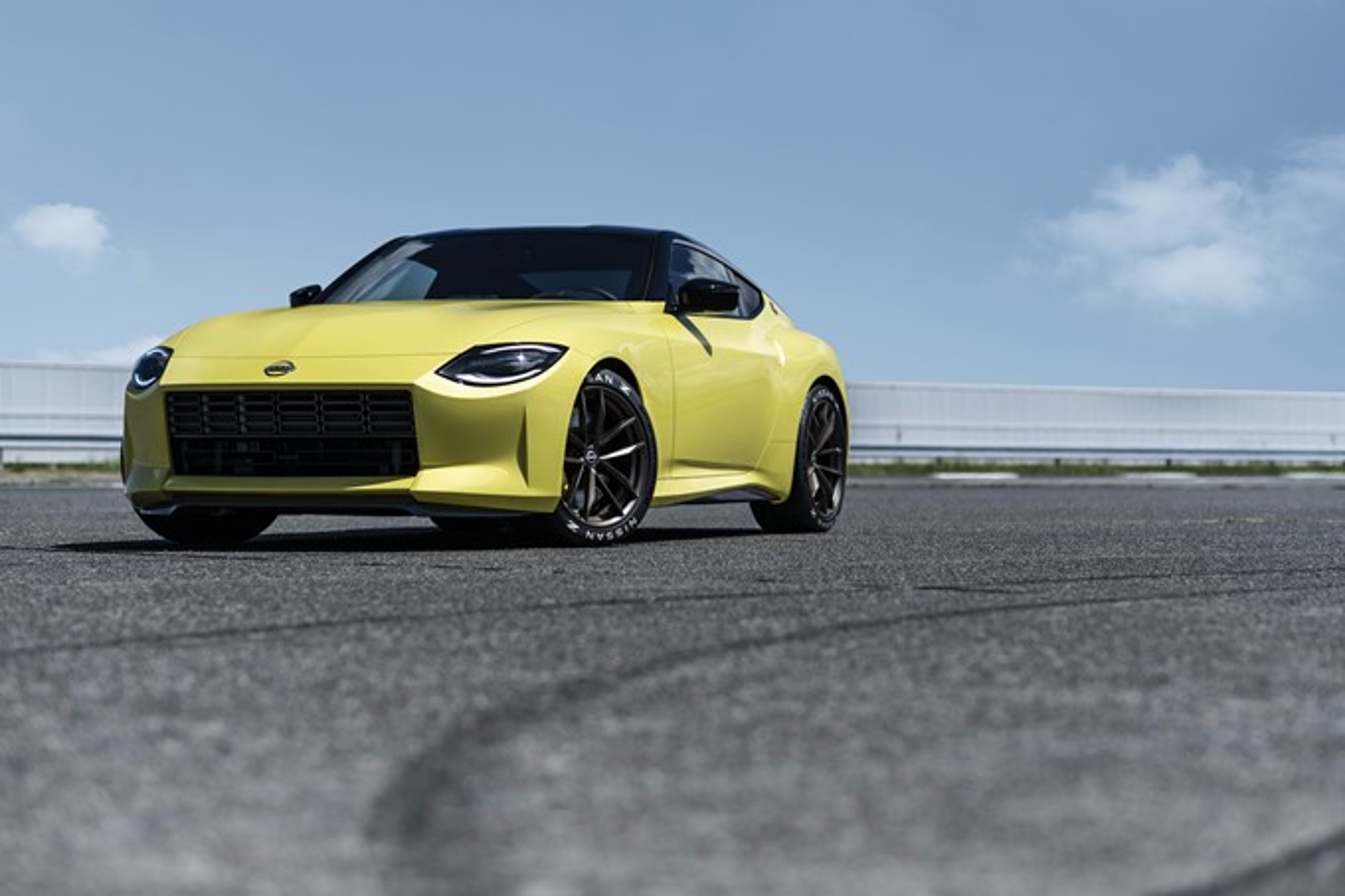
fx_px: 3175
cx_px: 672
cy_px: 448
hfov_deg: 23.9
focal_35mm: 85
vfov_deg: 16.1
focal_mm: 85
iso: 50
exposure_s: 1/8000
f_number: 2.8
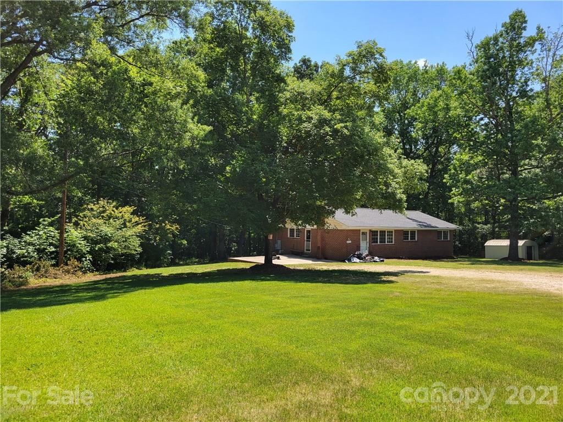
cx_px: 282
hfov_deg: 67.3
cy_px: 211
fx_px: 423
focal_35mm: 26
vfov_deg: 53.1
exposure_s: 1/1317
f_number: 1.8
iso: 40
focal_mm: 5.4
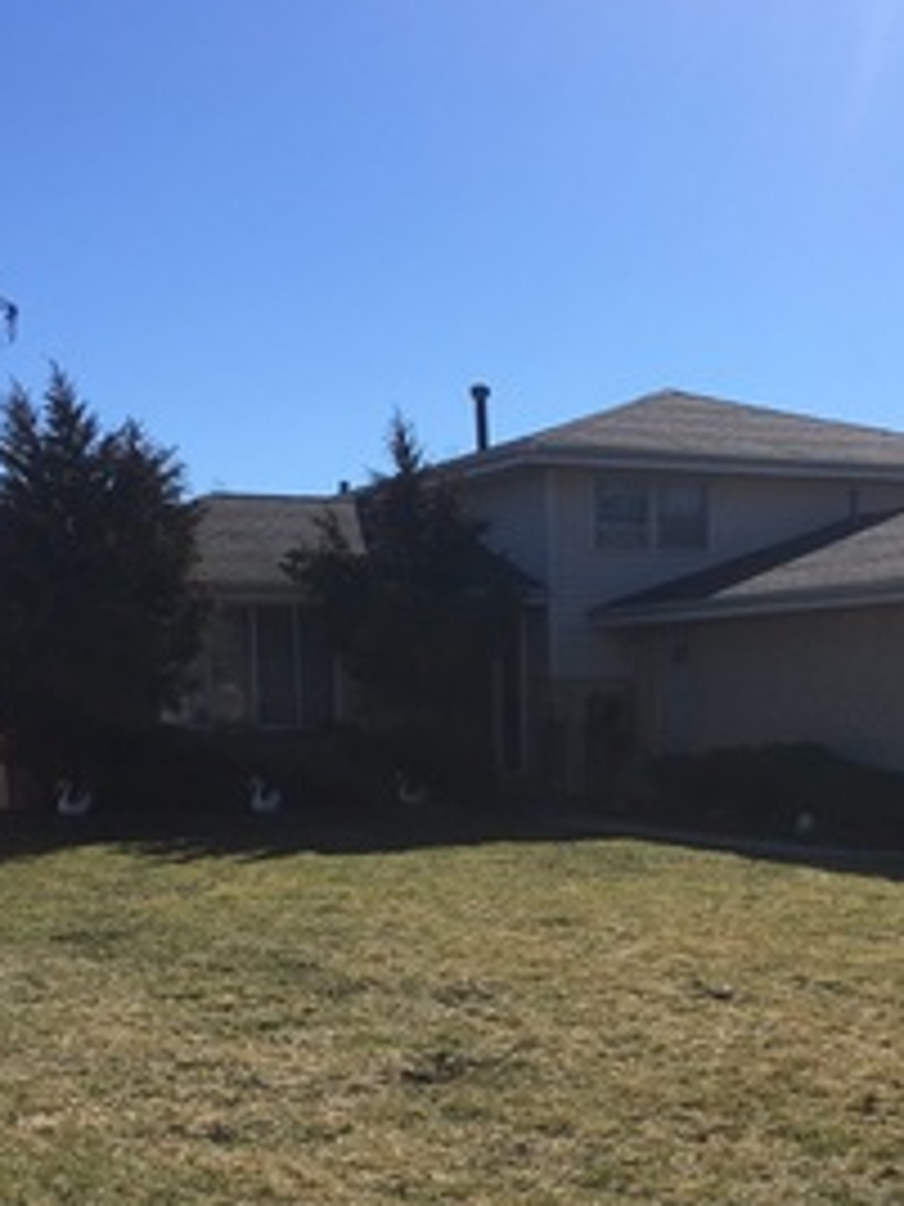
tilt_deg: -10.4
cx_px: 504
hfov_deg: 28.0
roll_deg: +0.7
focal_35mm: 52
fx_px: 1811
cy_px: 1053
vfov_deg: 35.0
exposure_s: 1/2262
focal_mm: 4.15
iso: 25
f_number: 2.2
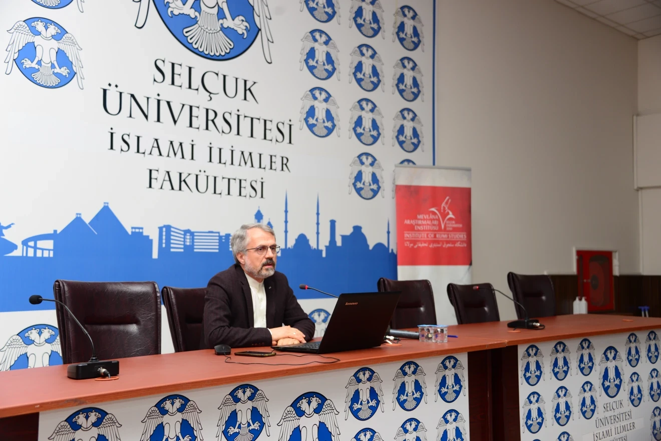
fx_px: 826
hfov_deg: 43.6
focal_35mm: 45
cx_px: 330
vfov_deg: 29.9
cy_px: 220
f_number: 4.2
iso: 640
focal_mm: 45
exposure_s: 1/80
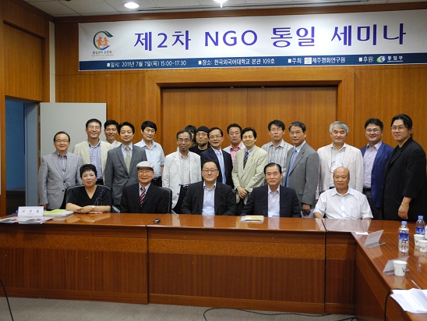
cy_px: 160
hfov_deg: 49.0
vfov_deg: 37.7
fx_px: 469
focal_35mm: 38
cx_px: 214
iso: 258
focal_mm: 8.1
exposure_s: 1/30
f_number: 3.2
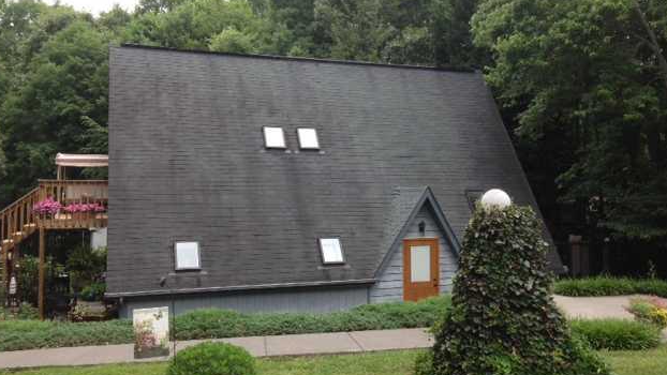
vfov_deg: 32.0
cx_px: 331
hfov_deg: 54.0
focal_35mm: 37
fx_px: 654
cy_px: 167
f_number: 2.4
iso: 50
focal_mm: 4.13
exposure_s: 1/209
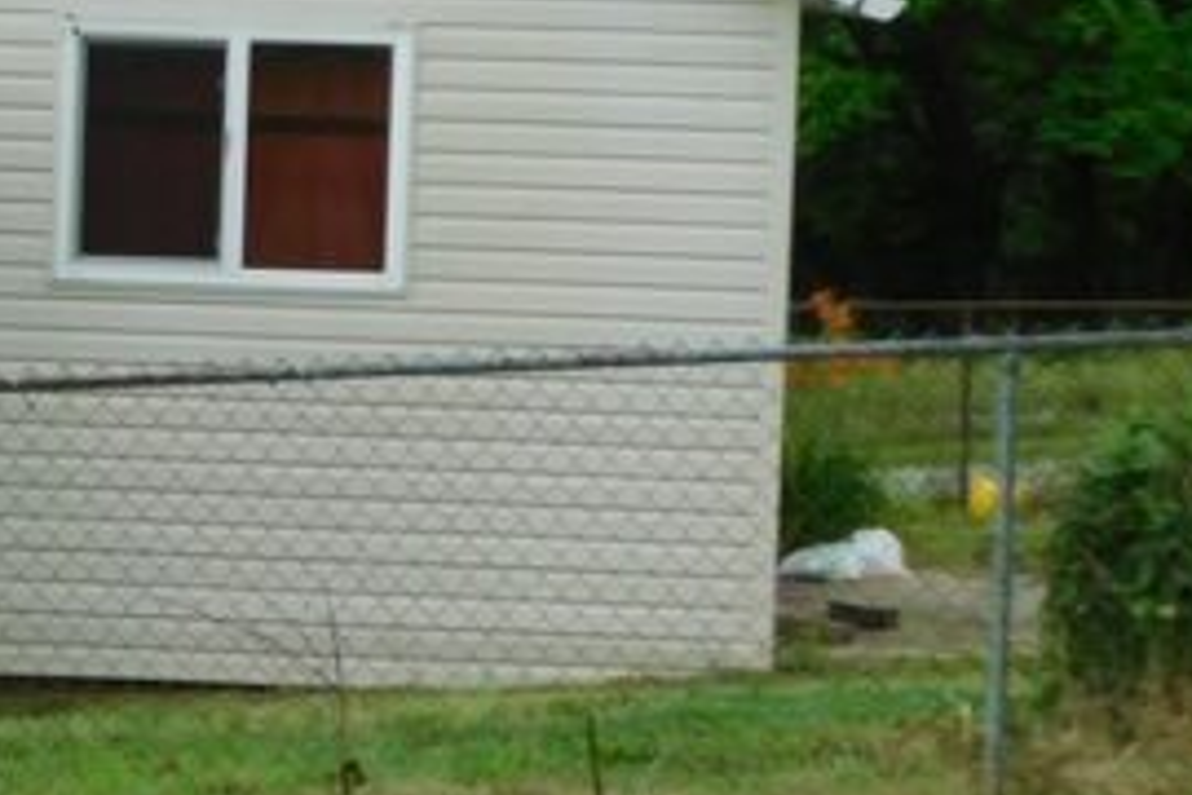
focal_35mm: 157
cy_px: 159
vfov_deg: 8.7
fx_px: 5198
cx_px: -512
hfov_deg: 12.5
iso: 125
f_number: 3.8
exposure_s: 1/200
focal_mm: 9
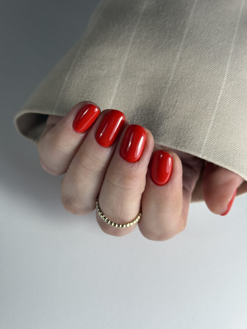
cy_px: 164
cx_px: 124
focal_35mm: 49
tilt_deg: -53.4
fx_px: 466
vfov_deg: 38.9
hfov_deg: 29.7
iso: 64
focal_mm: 6.76
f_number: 1.78
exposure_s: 1/2865
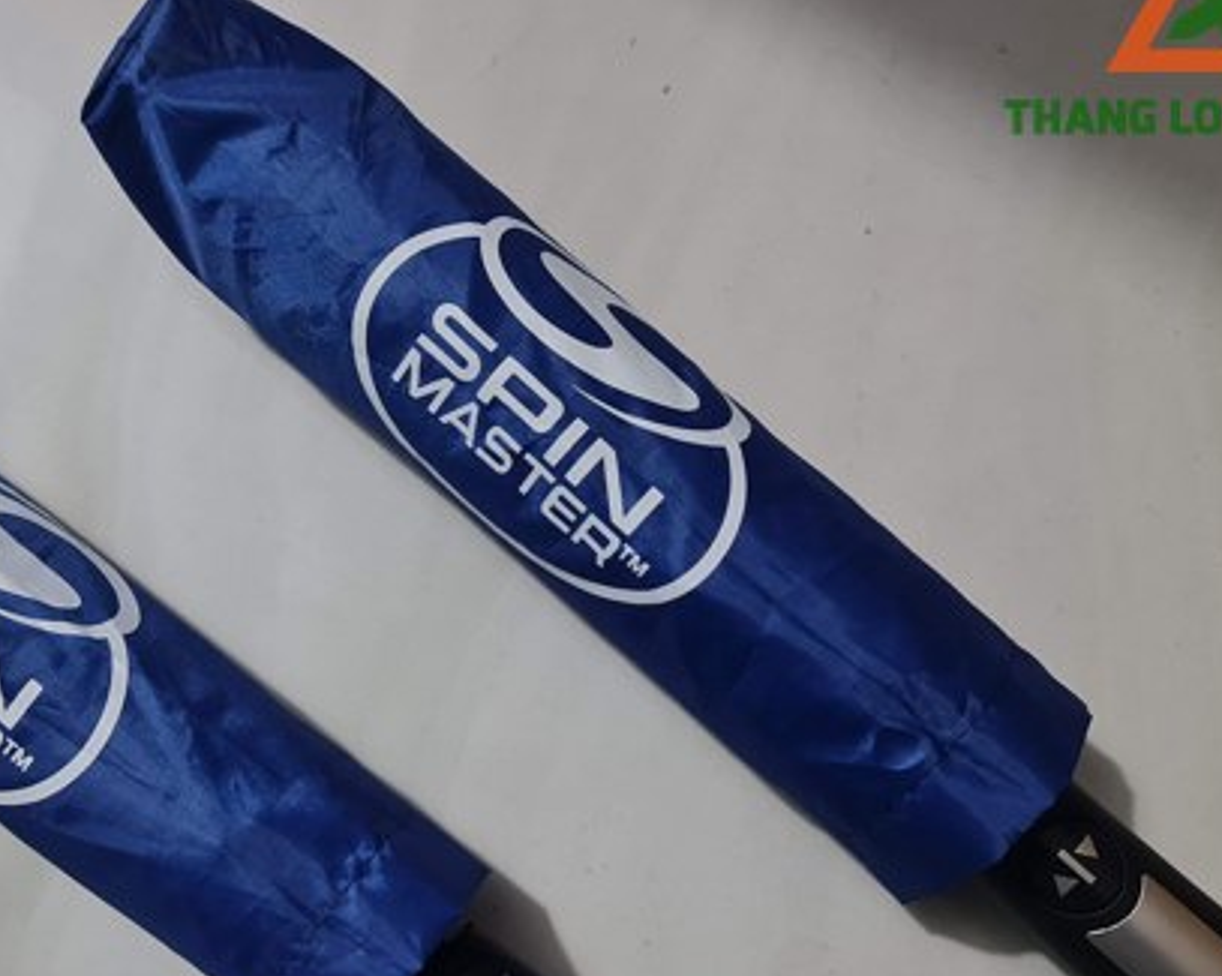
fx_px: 1518
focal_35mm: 42
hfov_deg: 43.4
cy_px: 686
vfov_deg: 35.1
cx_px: 438
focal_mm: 7
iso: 400
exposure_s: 1/50
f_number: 1.8
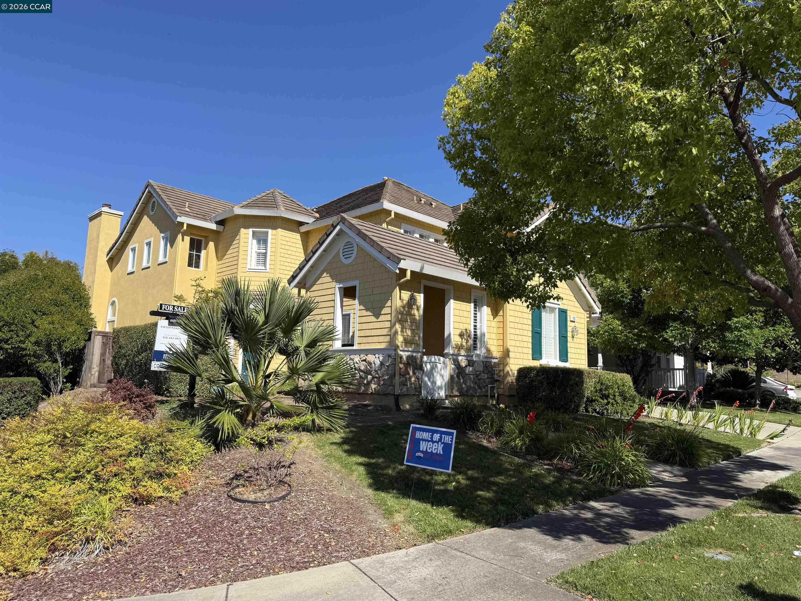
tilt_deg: +9.3
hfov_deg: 71.6
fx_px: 555
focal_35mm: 24
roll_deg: -1.4
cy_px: 300
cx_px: 400
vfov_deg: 56.8
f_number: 1.78
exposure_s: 1/4167
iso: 80
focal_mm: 6.76
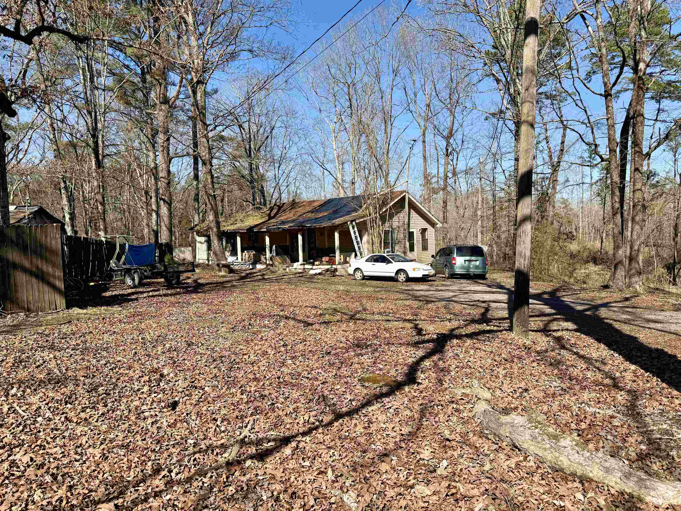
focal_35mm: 24
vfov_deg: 56.8
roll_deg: +2.3
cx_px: 340
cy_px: 256
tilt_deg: -2.2
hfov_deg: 71.6
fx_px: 472
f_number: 1.78
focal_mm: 6.76
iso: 80
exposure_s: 1/3759
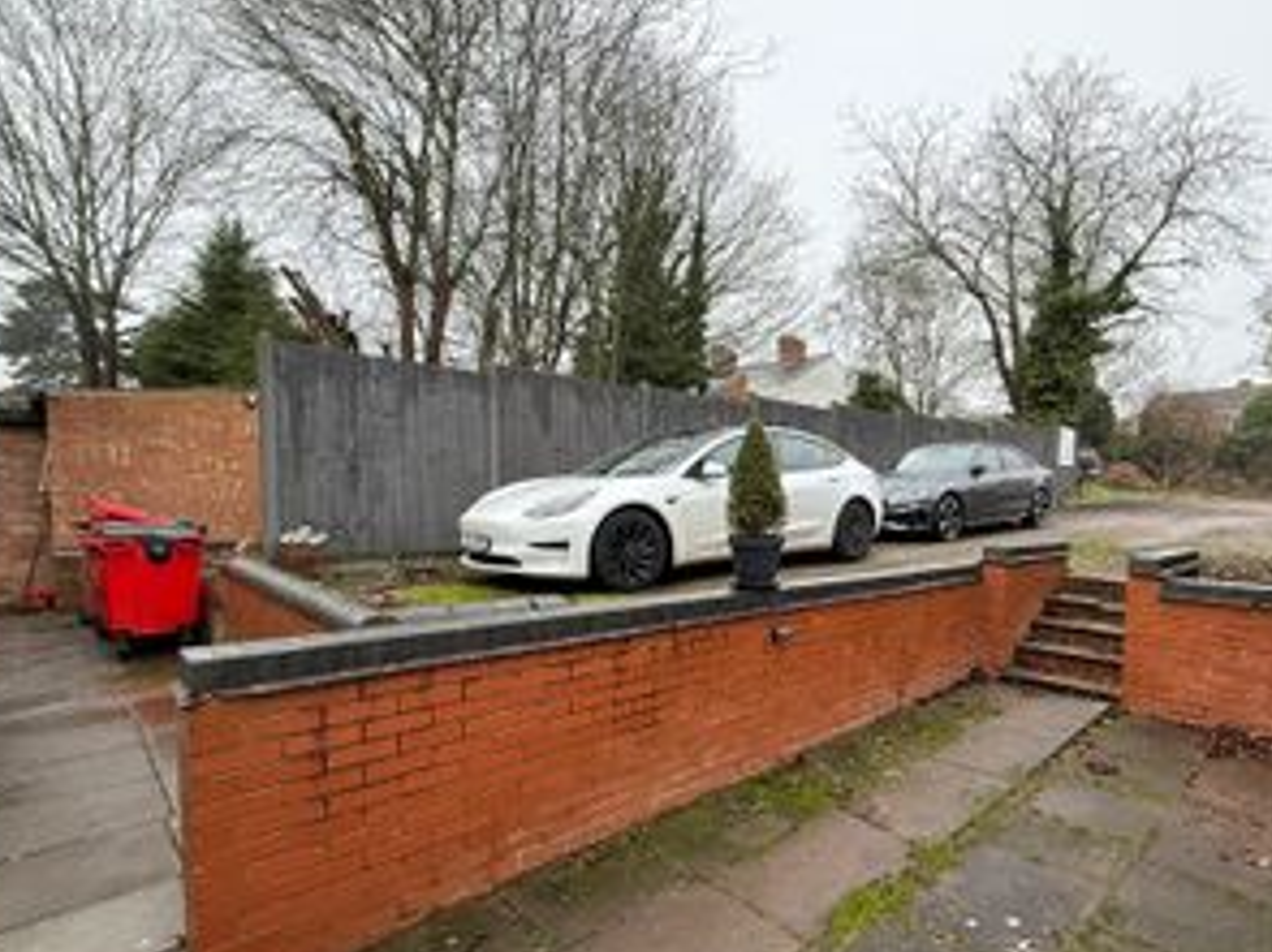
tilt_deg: -2.6
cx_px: 798
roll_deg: -2.3
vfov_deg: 68.3
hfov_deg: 83.0
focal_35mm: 19
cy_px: 543
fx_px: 698
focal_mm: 2.22
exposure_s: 1/149
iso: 64
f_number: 2.2
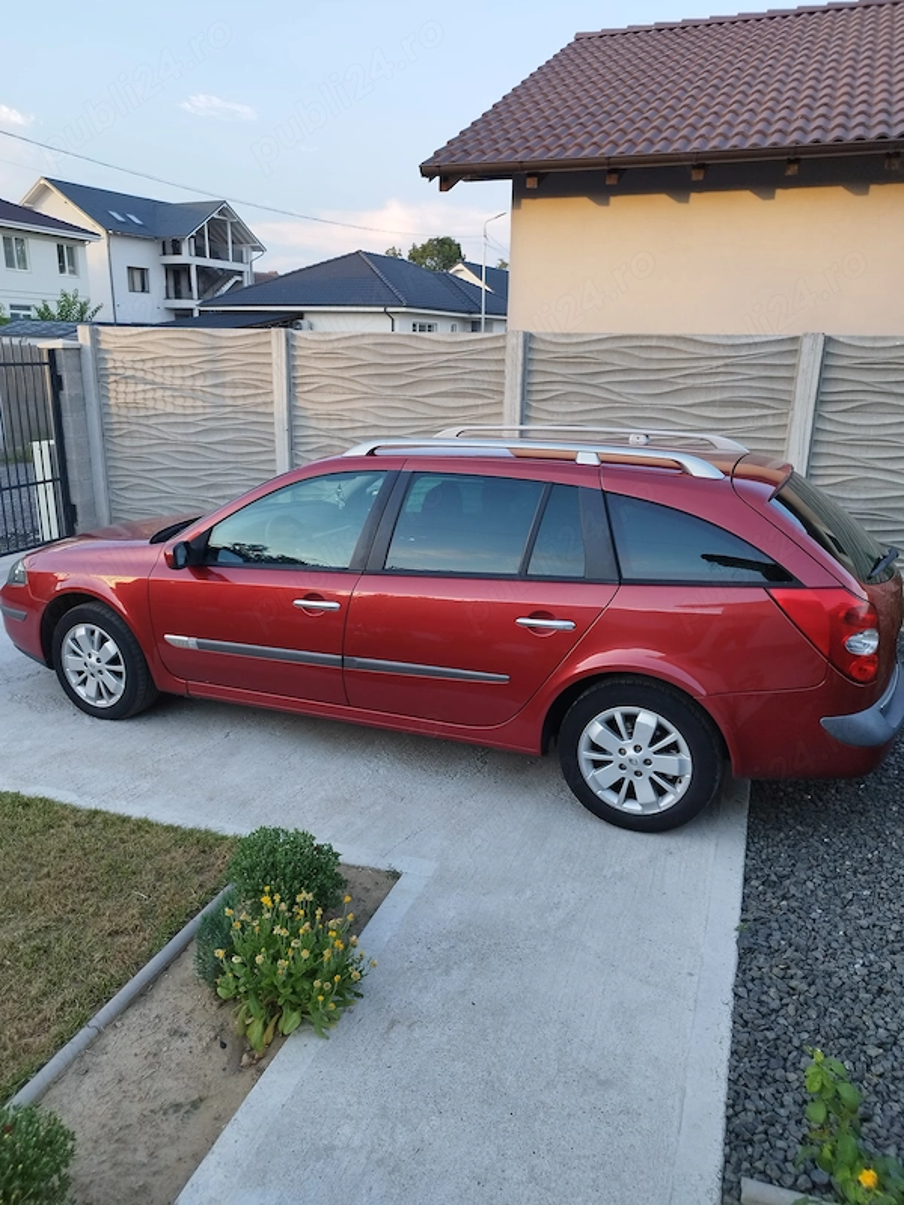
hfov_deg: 56.8
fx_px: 836
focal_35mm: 24
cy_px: 602
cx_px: 452
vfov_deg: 71.6
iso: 70
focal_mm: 5.89
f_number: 1.89
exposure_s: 1/100
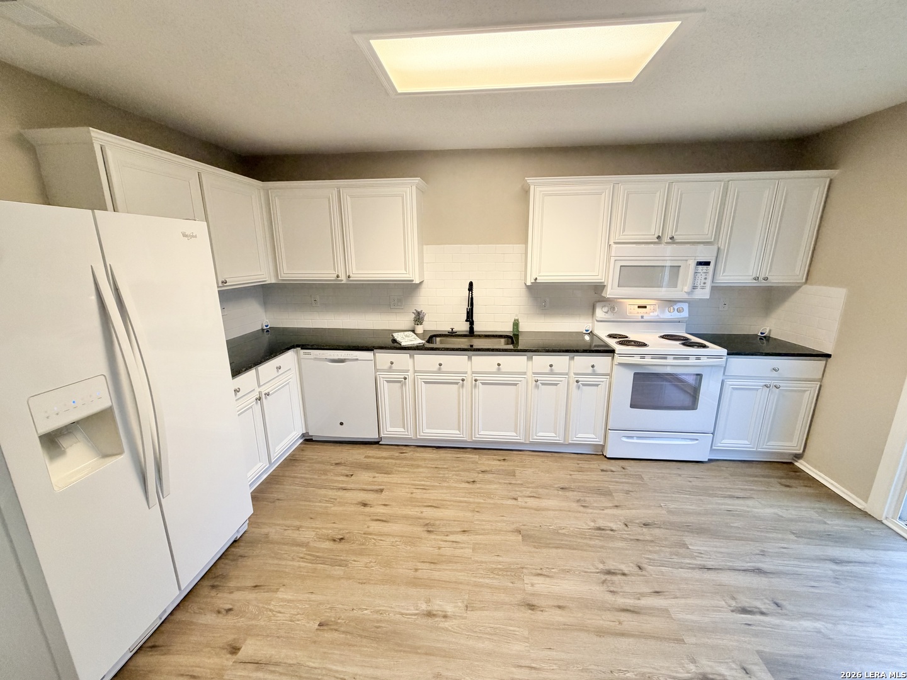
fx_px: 367
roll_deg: +0.7
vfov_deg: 85.7
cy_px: 340
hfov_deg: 102.1
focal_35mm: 14
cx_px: 454
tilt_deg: -13.9
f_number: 2.2
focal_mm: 2.22
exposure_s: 1/60
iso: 200
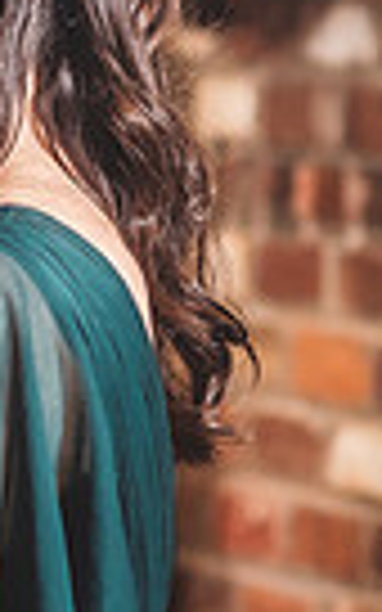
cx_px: -711
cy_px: 189
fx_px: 6613
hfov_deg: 3.2
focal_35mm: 397
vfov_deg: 5.3
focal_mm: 85
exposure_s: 1/200
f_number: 2.8
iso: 1250
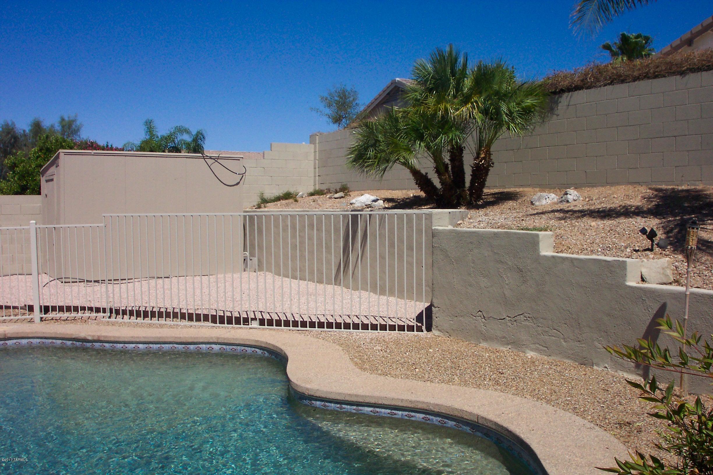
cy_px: 238
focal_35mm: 35
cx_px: 356
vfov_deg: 37.9
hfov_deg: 54.4
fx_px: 693
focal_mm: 7.5
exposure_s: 1/350
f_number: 9.5
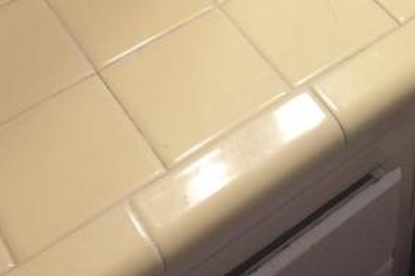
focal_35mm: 80
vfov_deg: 15.5
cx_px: 351
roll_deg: -2.5
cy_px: -160
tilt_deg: -37.7
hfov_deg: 24.8
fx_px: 922
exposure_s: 1/15
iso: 40
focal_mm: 4.15
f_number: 2.2
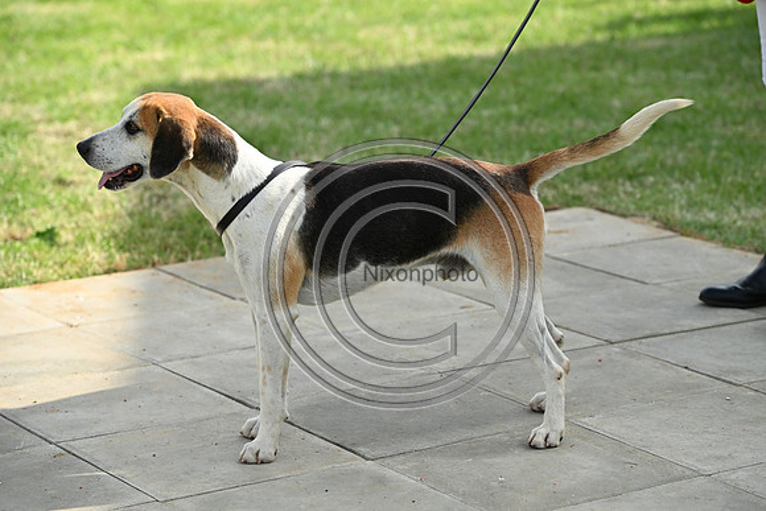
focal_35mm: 122
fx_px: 2596
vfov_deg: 11.2
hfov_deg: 16.8
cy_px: 256
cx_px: 383
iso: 250
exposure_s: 1/1000
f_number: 4.5
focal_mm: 122
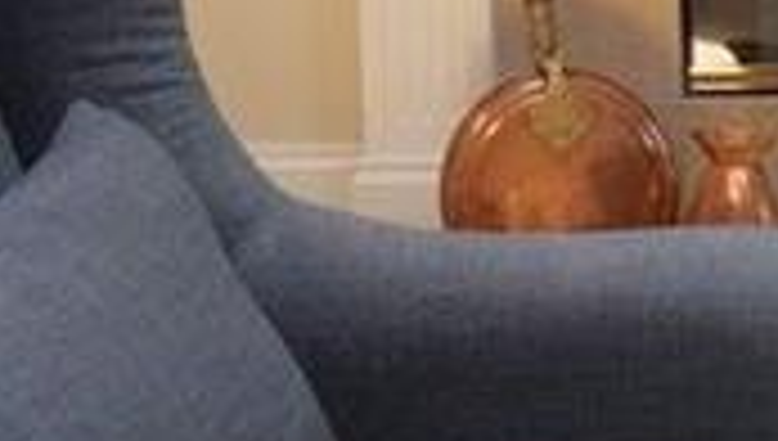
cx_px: 1003
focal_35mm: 204
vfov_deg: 5.8
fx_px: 4216
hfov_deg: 10.3
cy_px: -488
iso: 800
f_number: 4
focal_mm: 22
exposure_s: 1/160
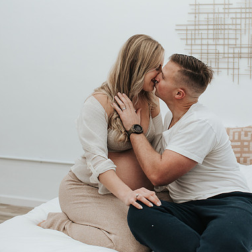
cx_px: 182
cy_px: 108
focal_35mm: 51
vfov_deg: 33.3
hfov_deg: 32.9
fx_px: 420
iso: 320
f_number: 3.2
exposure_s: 1/250
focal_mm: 35
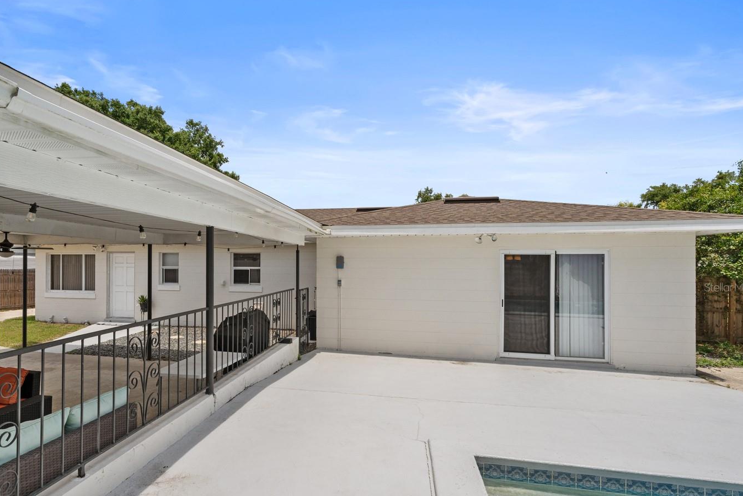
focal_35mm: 19
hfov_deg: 86.3
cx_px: 315
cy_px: 287
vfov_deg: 64.2
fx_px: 392
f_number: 9
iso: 800
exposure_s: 1/500
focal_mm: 16
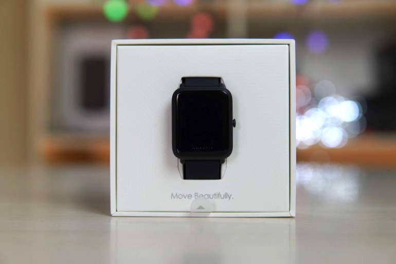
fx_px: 495
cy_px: 132
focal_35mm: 45
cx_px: 198
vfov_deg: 29.9
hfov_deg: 43.6
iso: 100
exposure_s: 1/200
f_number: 2
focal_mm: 30
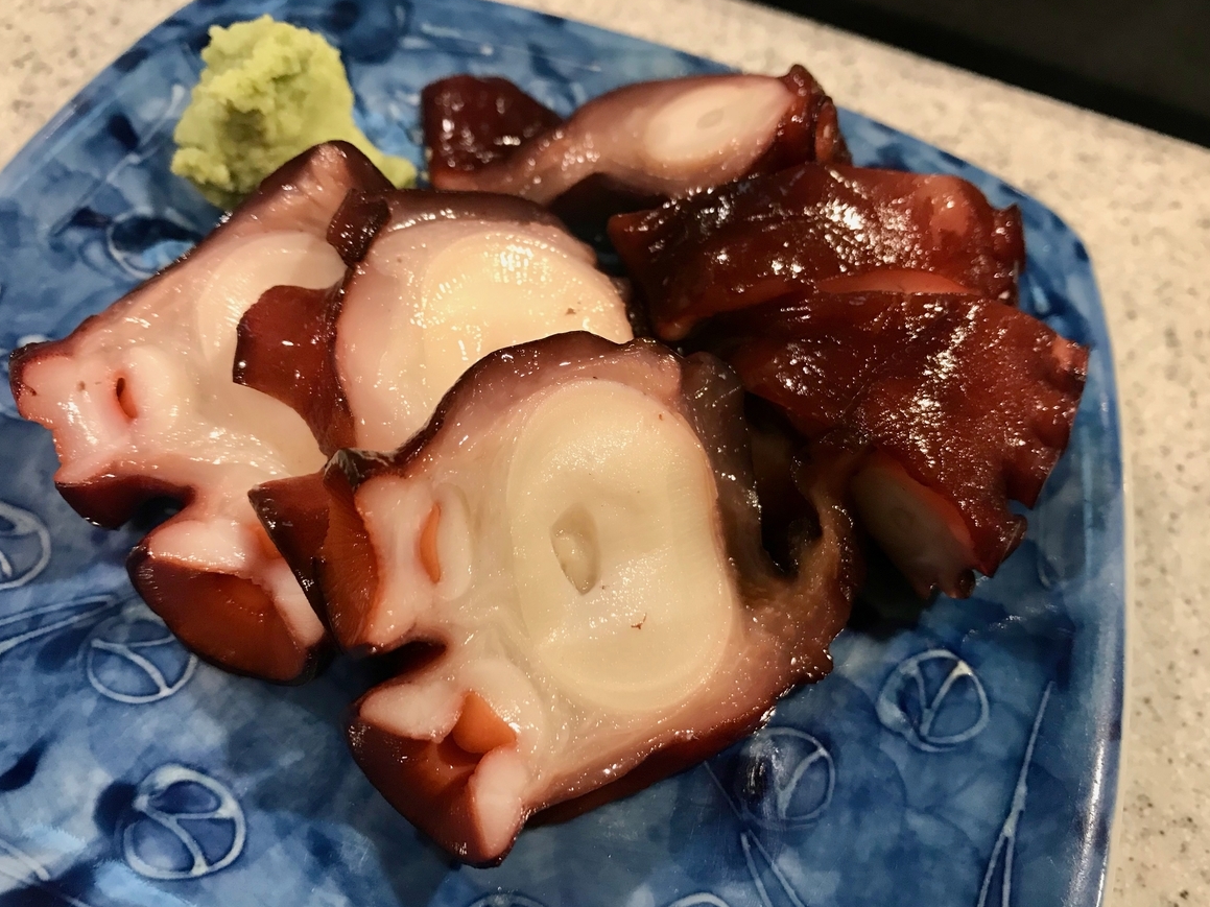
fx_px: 1014
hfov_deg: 61.7
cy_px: 456
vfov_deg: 48.2
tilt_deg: -57.3
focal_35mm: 29
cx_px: 597
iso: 64
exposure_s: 1/17
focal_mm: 3.99
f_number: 1.8
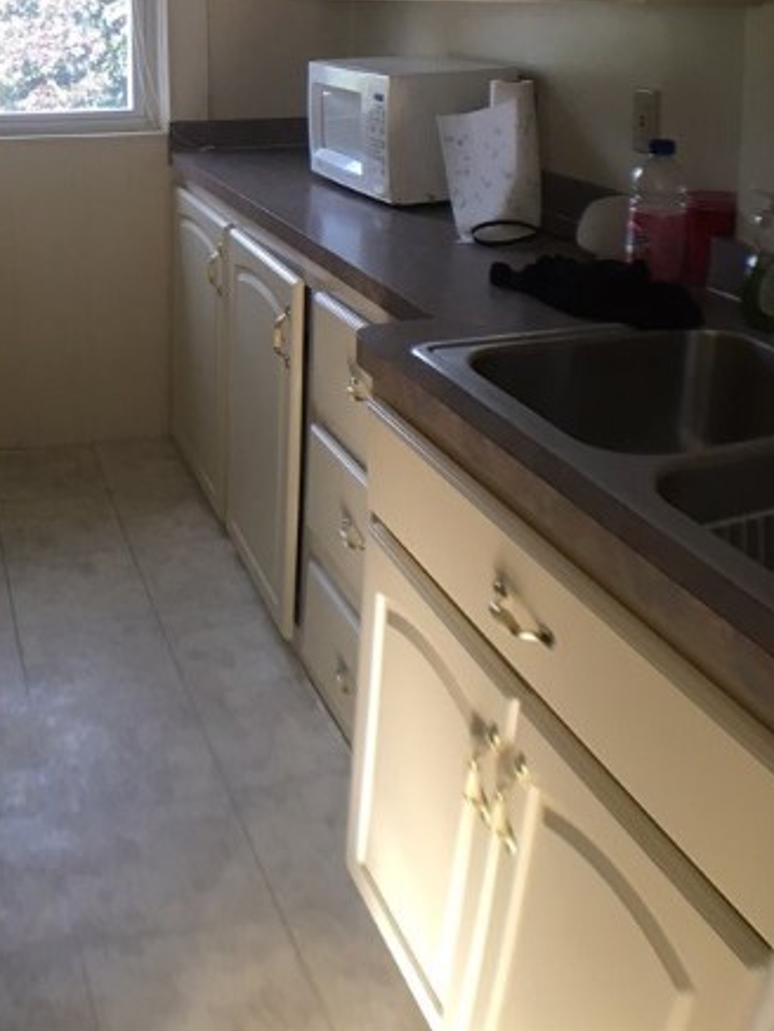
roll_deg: +0.3
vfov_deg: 35.6
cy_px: 132
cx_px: 120
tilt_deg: -6.5
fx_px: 1520
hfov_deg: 27.8
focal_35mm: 51
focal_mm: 4.15
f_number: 2.2
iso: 50
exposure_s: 1/30
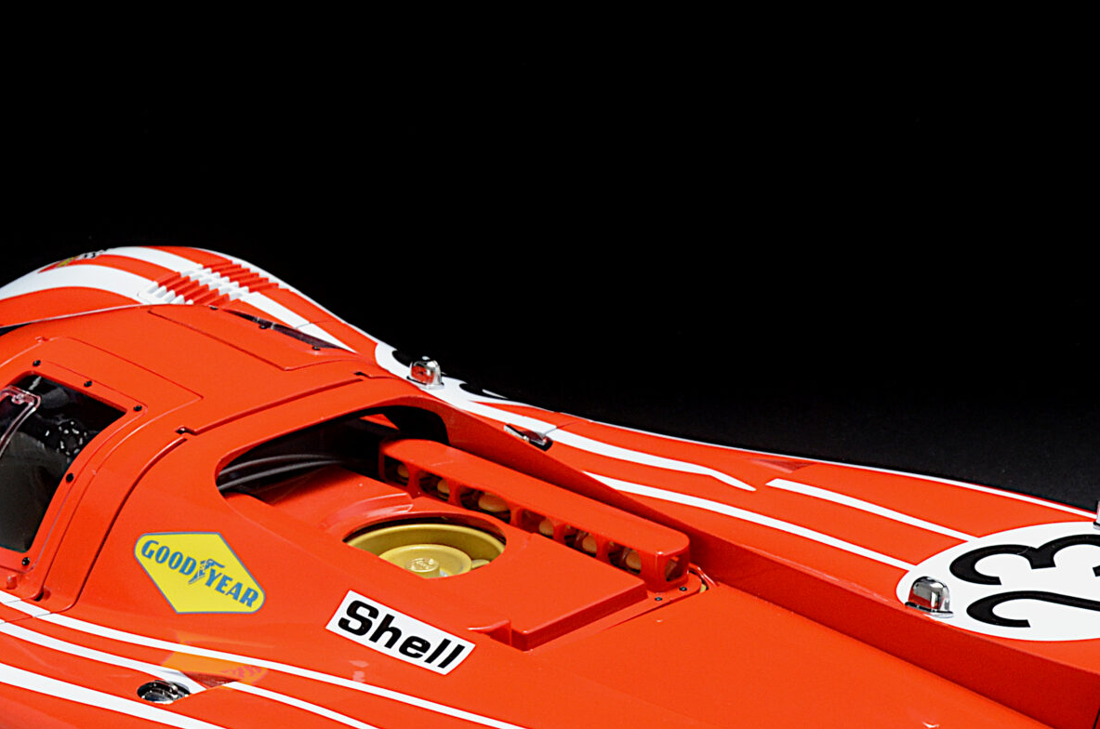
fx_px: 4455
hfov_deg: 14.0
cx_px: 341
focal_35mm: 146
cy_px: 663
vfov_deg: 9.3
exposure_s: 1/8
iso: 800
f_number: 18
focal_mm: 45
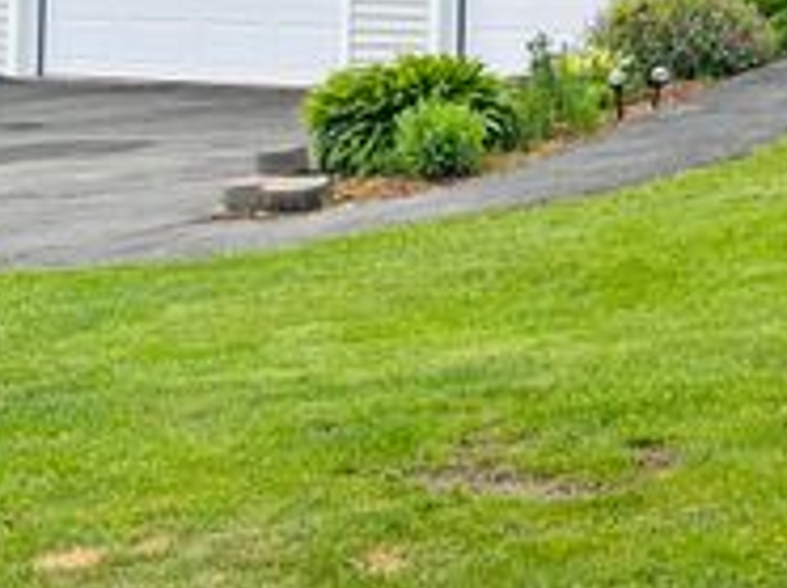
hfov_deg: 13.6
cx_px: 999
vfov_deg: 10.3
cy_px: -201
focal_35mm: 140
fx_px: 3179
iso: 32
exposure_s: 1/1047
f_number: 1.6
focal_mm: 5.96
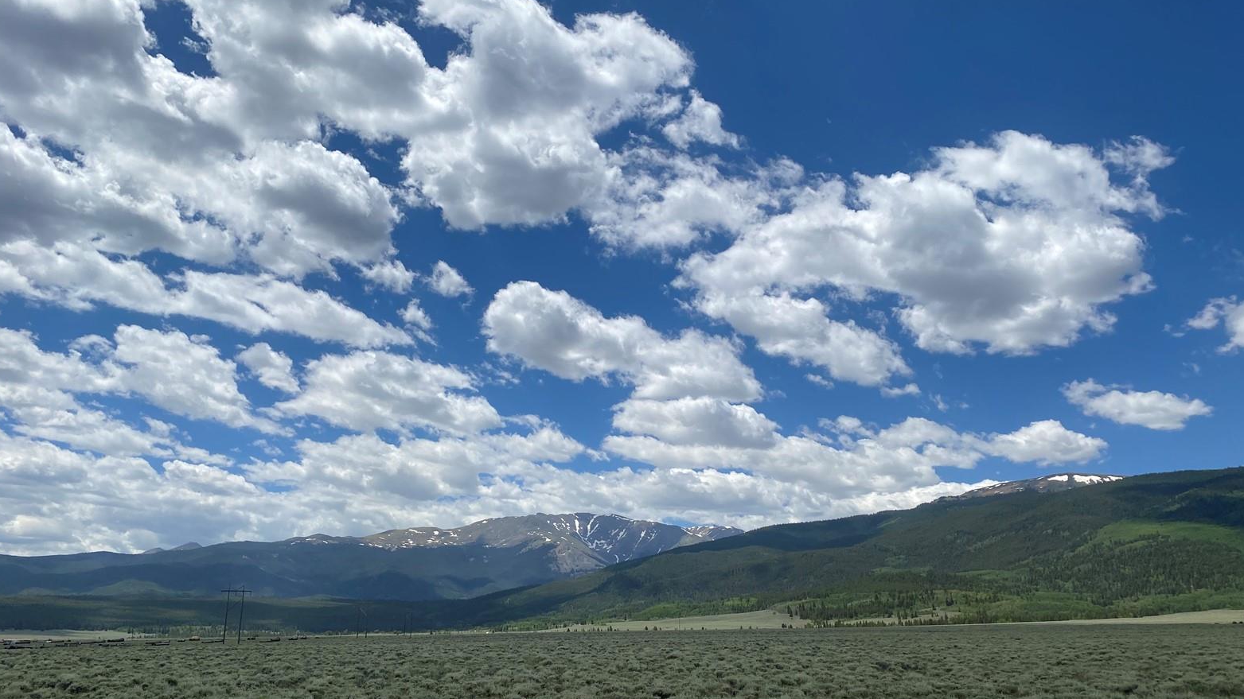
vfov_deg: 39.9
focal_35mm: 29
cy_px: 434
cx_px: 616
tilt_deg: +13.4
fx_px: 957
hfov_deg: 66.1
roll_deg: -0.8
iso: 32
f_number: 1.8
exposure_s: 1/6757
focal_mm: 4.25
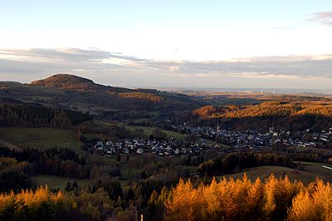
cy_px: 110
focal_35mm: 45
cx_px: 166
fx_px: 415
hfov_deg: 43.6
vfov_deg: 29.8
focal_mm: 30
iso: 100
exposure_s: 1/80
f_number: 8
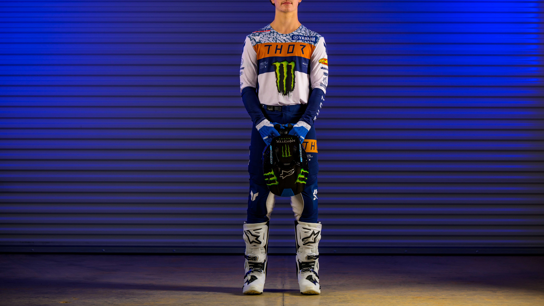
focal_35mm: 78
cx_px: 272
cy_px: 127
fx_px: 1125
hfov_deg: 27.2
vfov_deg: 15.5
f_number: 3.5
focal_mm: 74
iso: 125
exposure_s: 1/160
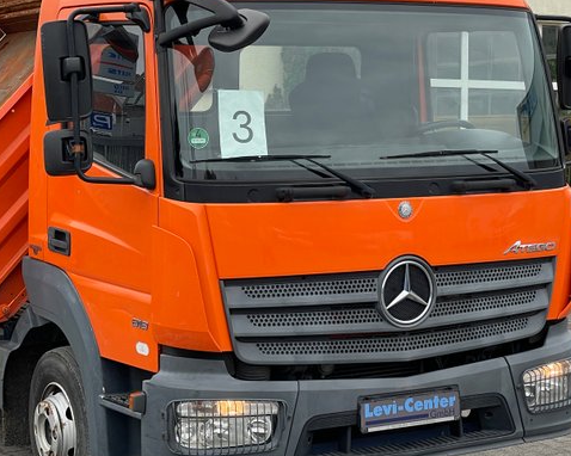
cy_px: 174
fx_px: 1436
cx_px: 198
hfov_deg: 22.4
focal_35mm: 85
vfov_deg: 18.0
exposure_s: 1/182
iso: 25
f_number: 2
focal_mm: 6
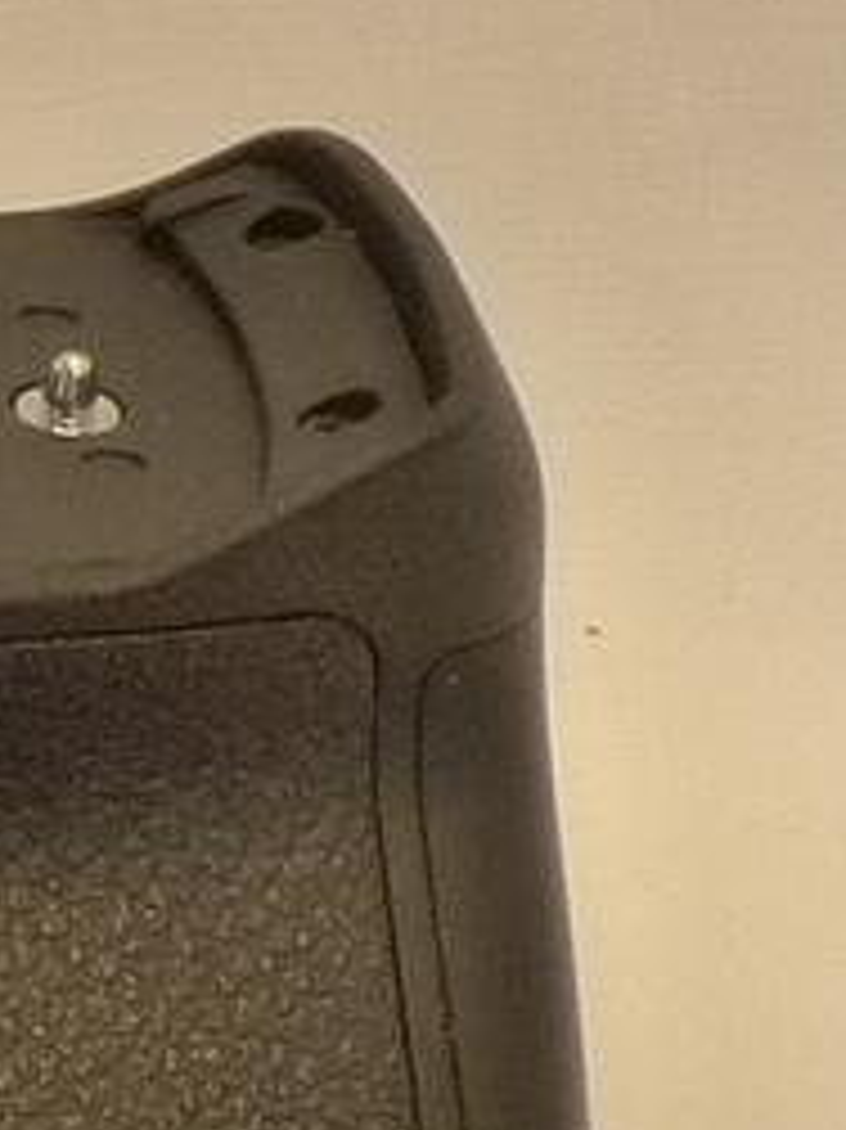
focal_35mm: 158
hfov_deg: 8.4
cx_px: -1300
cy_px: 482
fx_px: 5153
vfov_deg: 12.5
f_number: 8
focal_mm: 5.1
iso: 400
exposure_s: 1/15
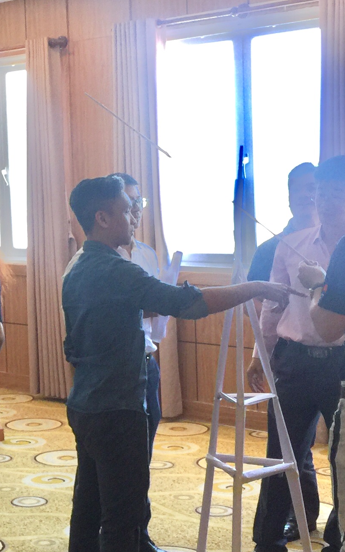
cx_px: -86
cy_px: 274
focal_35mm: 77
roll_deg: +1.4
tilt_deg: -4.6
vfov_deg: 26.8
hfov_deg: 16.2
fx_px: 1159
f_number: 2.2
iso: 32
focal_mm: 4.15
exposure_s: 1/33
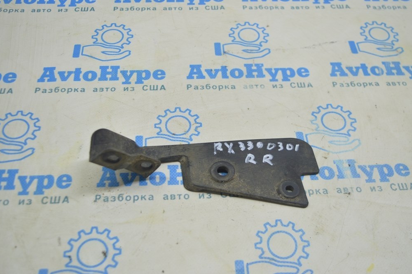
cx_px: 208
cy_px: 134
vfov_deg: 31.1
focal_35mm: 43
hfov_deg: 45.5
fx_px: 492
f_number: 4.2
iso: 400
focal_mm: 28
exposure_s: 1/50
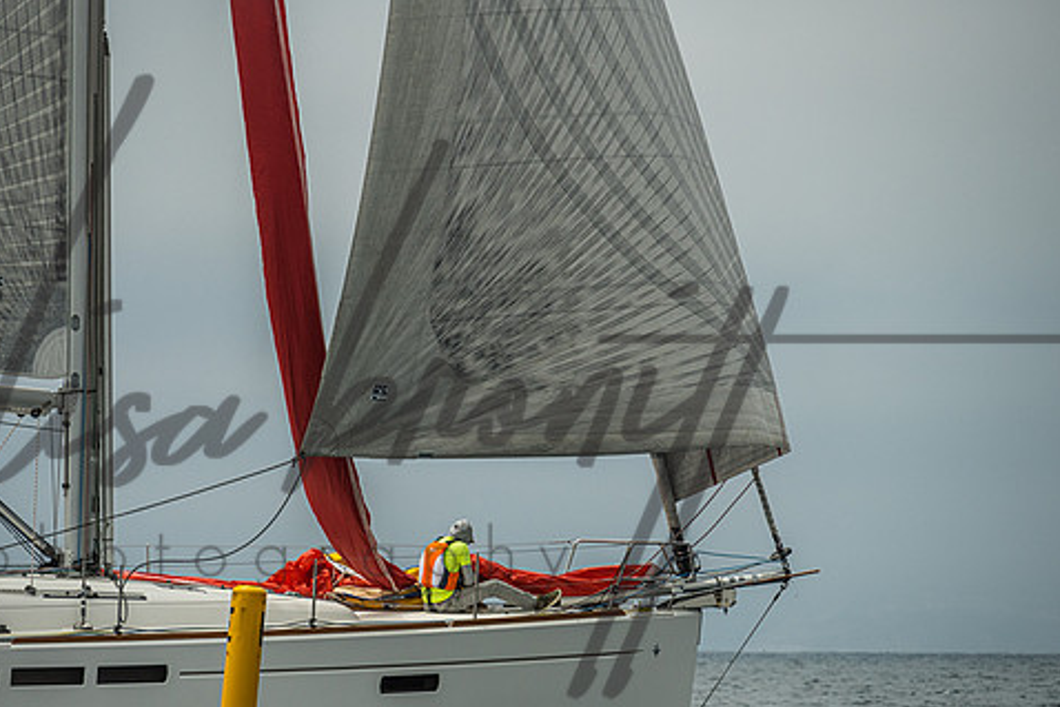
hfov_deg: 8.3
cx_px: 480
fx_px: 7333
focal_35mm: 249
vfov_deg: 5.5
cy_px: 391
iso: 400
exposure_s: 1/2500
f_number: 6.3
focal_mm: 200
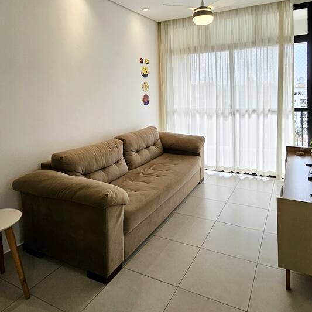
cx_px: 169
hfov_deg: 67.2
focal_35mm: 23
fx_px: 235
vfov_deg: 65.4
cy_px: 103
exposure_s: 1/60
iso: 40
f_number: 2.2
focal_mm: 1.7
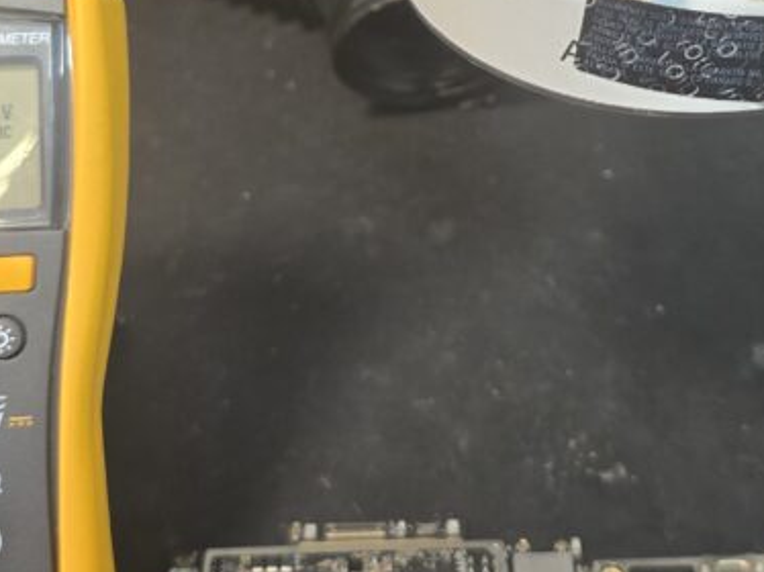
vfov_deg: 22.9
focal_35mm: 63
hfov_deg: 30.7
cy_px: 102
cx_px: 435
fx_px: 1390
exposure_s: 1/120
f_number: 1.7
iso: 400
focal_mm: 6.3
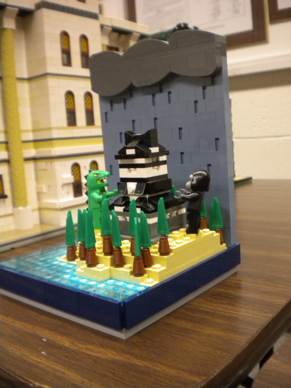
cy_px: 194
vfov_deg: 52.6
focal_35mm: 35
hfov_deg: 40.7
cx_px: 146
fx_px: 392
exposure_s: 1/32.5
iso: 400
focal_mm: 6.3
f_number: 3.1
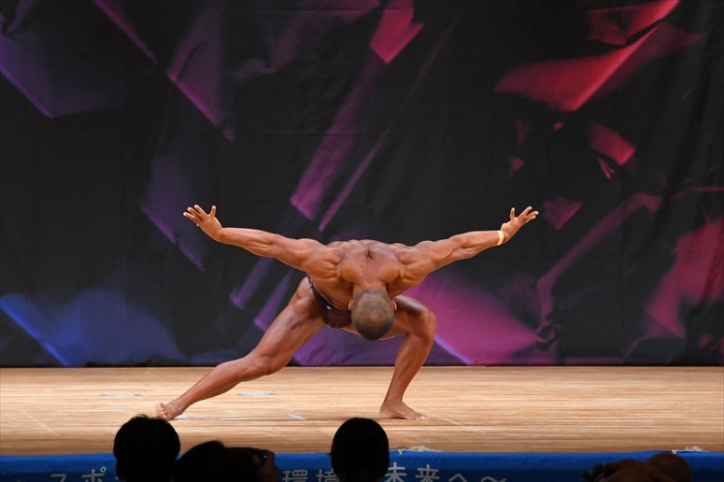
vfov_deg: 5.1
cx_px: 362
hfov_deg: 7.6
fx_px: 5427
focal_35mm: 270
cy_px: 241
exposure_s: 1/400
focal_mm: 180
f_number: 5.6
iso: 3200
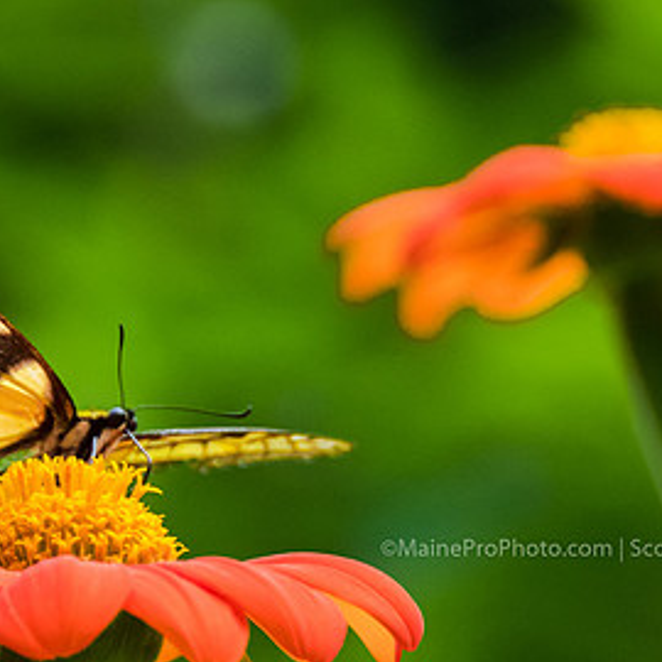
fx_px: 10364
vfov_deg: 3.7
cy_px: 549
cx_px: 226
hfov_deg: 3.7
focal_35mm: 479
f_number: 5.6
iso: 2000
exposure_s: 1/5000
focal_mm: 150
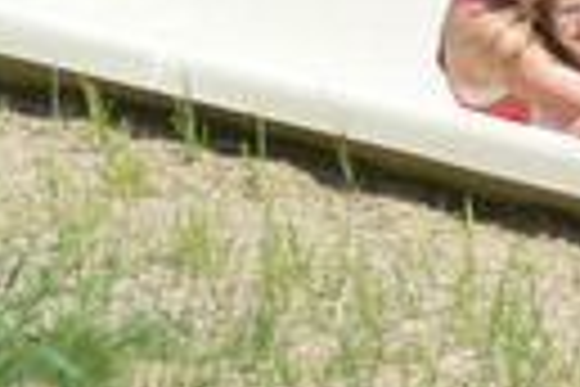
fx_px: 9779
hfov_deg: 3.4
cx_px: 814
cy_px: 227
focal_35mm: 607
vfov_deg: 2.3
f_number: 6.3
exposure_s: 1/640
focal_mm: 195
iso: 200
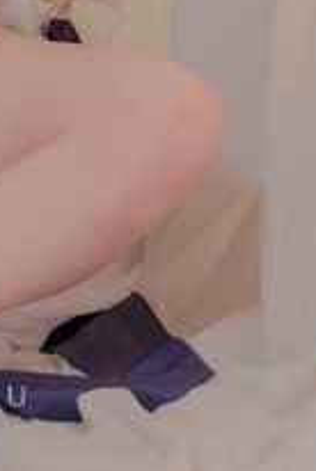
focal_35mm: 155
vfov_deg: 12.6
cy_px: -231
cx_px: -150
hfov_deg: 8.7
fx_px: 2034
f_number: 3.5
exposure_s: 1/60
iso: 200
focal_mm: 50
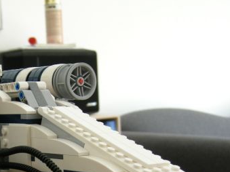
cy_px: 188
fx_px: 565
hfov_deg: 22.7
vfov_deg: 16.8
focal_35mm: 85
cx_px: 42
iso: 93
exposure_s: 1/30
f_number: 2.7
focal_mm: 7.5
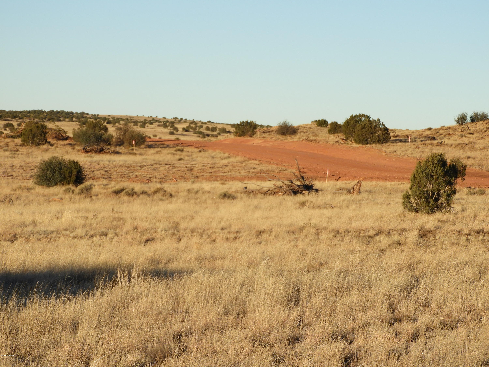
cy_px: 184
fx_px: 2119
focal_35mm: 150
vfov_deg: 9.9
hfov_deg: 13.2
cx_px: 244
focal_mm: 26.9
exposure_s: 1/320
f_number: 5.2
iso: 100
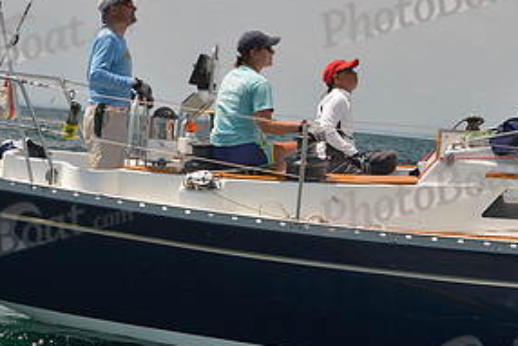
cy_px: 120
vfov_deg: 8.7
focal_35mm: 158
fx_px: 2274
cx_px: 228
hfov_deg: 13.0
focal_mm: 78
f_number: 7.1
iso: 400
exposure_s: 1/800
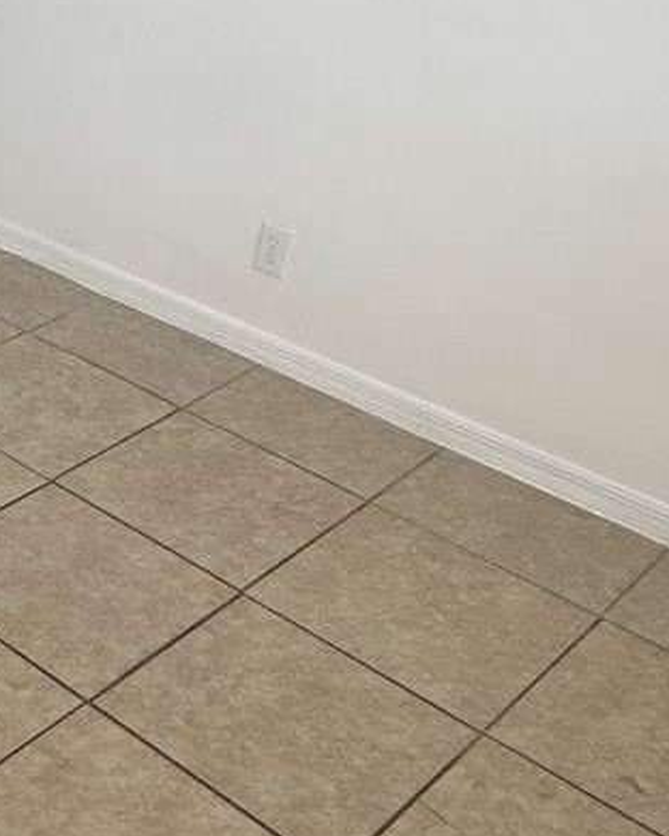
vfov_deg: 33.5
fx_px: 1386
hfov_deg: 23.5
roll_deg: -1.9
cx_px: -236
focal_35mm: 56
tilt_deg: -29.5
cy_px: 347
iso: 50
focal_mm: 2.22
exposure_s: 1/99
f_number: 2.2
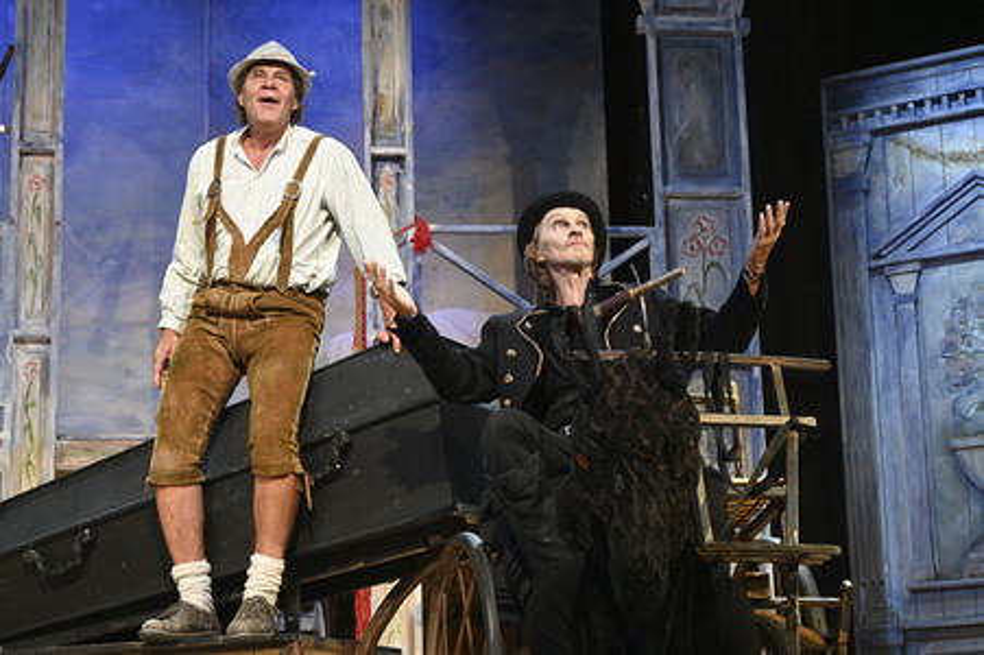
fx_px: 1885
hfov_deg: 29.3
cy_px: 328
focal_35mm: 69
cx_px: 492
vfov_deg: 19.7
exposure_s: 1/200
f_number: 6
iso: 3200
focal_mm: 69
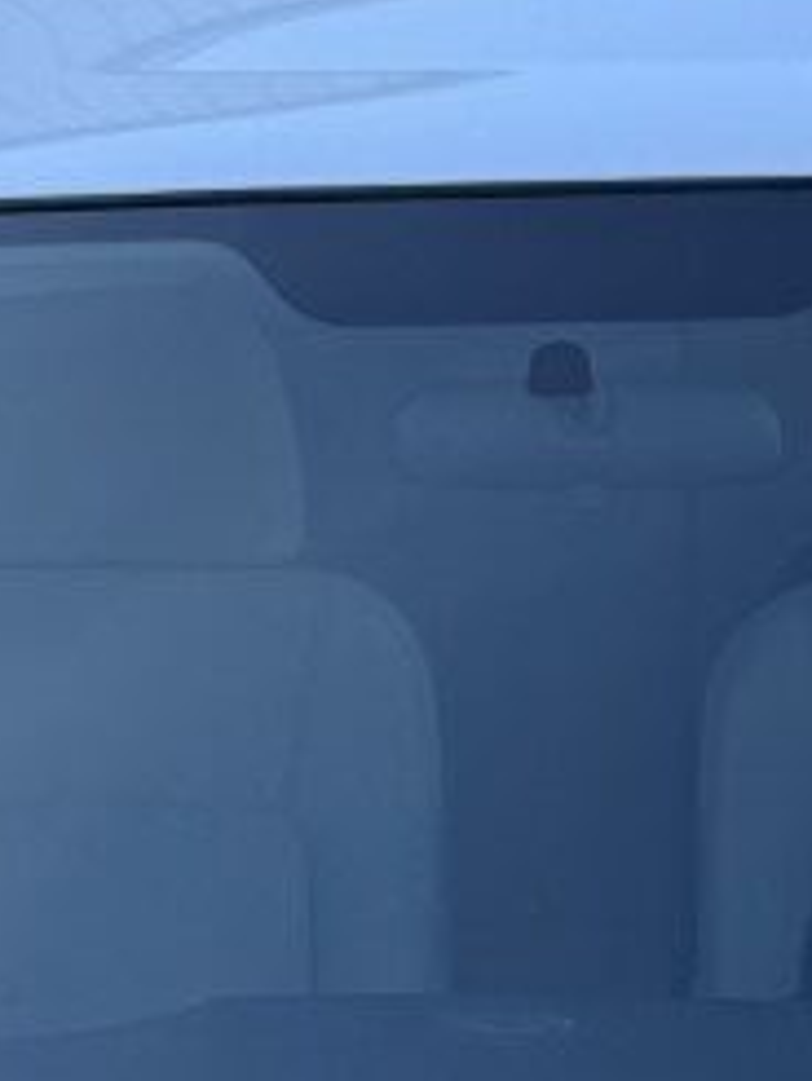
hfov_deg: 10.5
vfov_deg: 12.5
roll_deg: +3.0
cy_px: 2078
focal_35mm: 141
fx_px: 4406
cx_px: 512
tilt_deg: -29.7
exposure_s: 1/1395
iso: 80
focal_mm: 6.76
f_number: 1.78
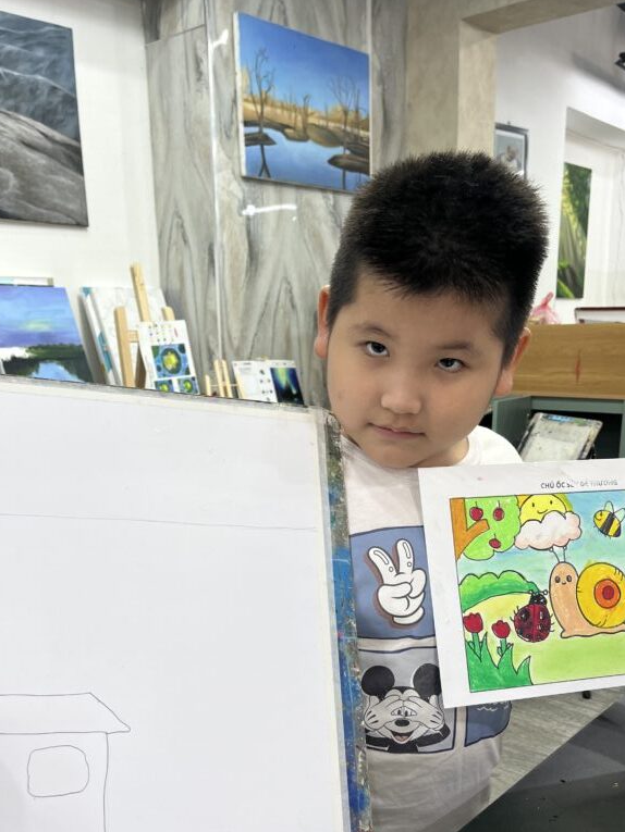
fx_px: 818
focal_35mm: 34
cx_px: 304
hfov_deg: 41.8
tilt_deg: -13.8
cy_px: 533
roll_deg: +2.5
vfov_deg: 53.2
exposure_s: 1/100
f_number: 1.6
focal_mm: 5.1
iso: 64
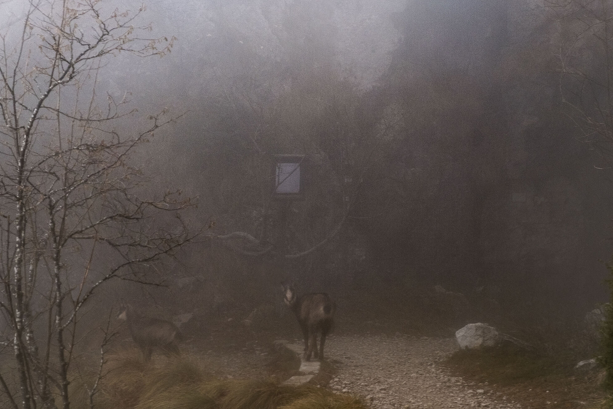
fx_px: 1720
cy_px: 241
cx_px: 317
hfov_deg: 20.2
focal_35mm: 101
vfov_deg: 13.5
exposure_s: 1/80
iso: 250
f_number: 7.1
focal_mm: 55
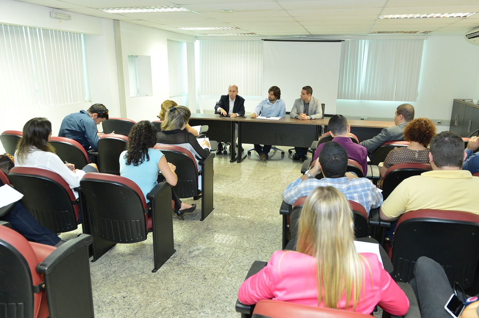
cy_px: 155
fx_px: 346
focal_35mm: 26
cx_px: 253
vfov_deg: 49.4
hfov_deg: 69.4
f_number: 4.5
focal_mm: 24
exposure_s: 1/80
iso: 2500
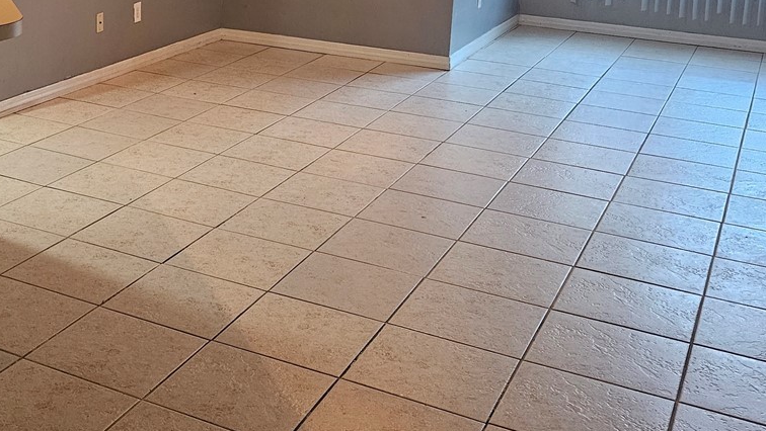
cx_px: 137
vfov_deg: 21.9
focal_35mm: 53
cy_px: 4
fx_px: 1077
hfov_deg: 37.5
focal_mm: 5.4
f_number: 1.8
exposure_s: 1/60
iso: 500
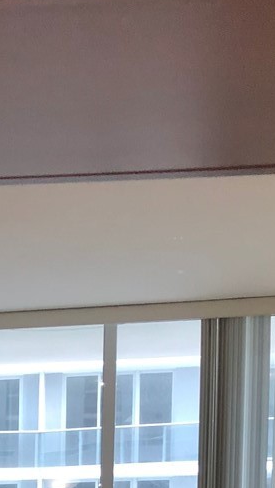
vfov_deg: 18.9
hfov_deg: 11.6
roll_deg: +0.1
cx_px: -153
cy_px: 724
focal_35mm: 100
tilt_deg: -5.6
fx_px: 1295
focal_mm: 4
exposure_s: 1/30
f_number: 1.8
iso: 32
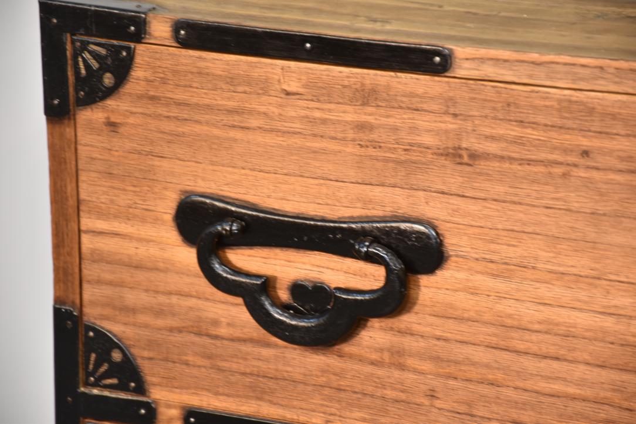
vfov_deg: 7.9
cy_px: 212
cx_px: 318
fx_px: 3074
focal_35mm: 174
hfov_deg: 11.8
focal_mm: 116
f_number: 5.6
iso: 400
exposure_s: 1/13
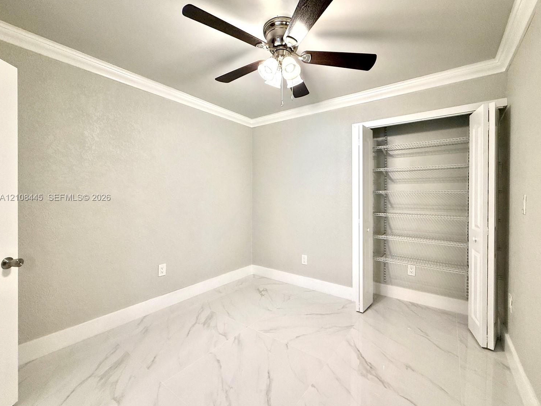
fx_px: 234
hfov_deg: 98.0
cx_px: 287
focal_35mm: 15
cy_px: 198
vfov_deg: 81.7
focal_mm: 2.22
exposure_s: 1/60
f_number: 2.2
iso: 200
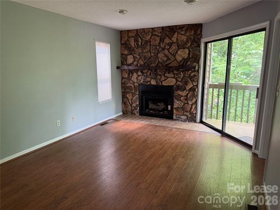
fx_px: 194
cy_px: 105
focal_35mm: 24
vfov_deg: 56.8
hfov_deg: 71.6
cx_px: 140
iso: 320
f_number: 1.78
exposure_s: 1/60
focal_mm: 6.76
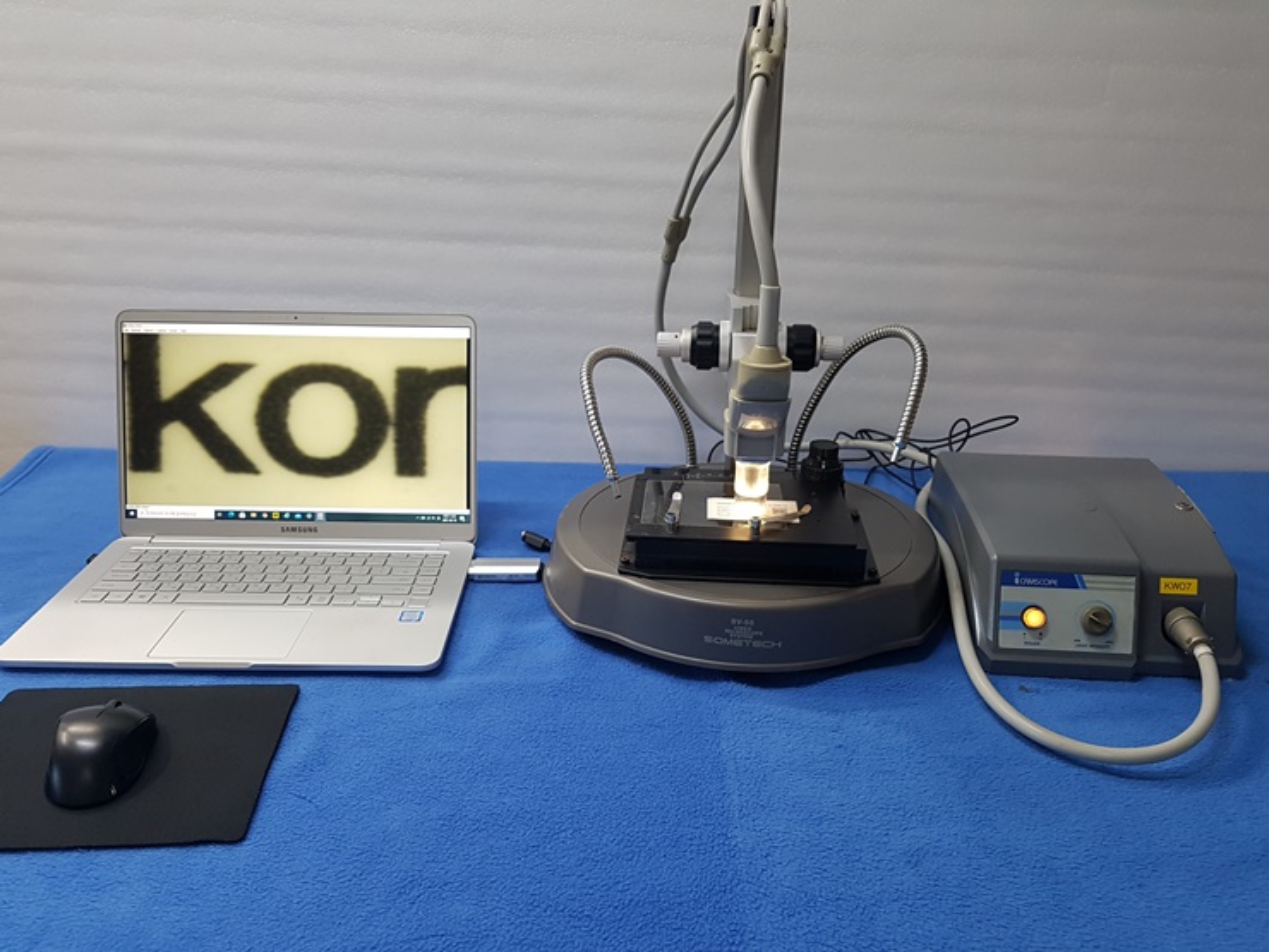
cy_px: 476
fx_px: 953
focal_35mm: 26
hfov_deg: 67.3
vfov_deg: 53.1
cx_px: 634
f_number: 1.7
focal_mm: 4.2
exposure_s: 1/60
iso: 125
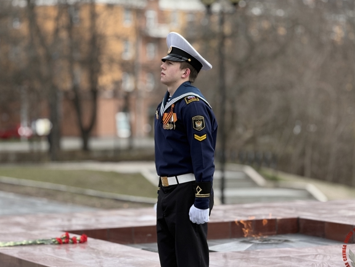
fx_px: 1425
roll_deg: +1.0
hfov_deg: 14.2
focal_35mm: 139
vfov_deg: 10.7
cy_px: 129
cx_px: 199
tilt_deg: -1.0
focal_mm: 15.66
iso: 64
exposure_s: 1/533
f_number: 2.8
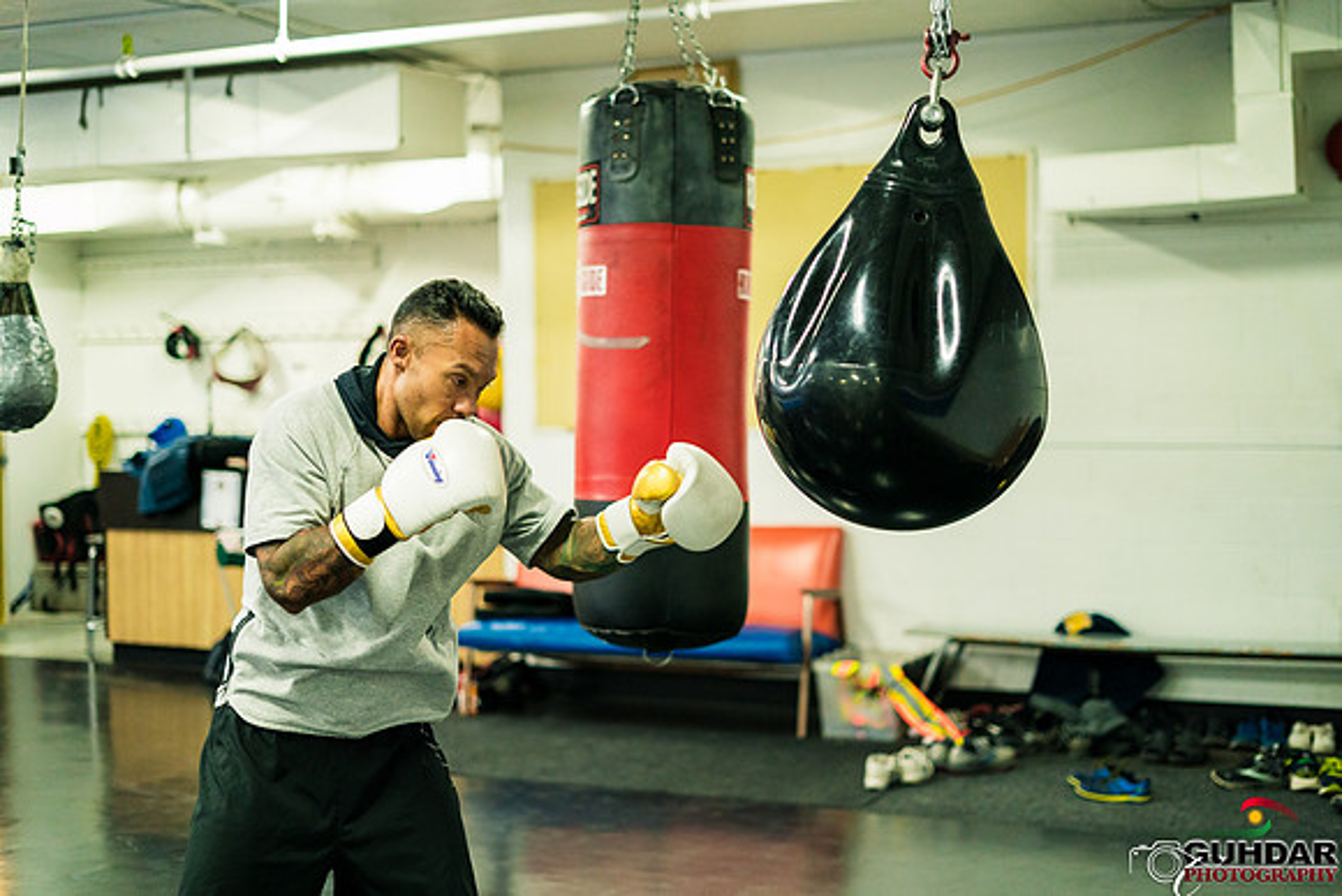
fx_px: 1864
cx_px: 671
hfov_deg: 39.6
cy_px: 448
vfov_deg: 27.0
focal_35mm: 50
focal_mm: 50
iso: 3200
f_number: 1.8
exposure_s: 1/500
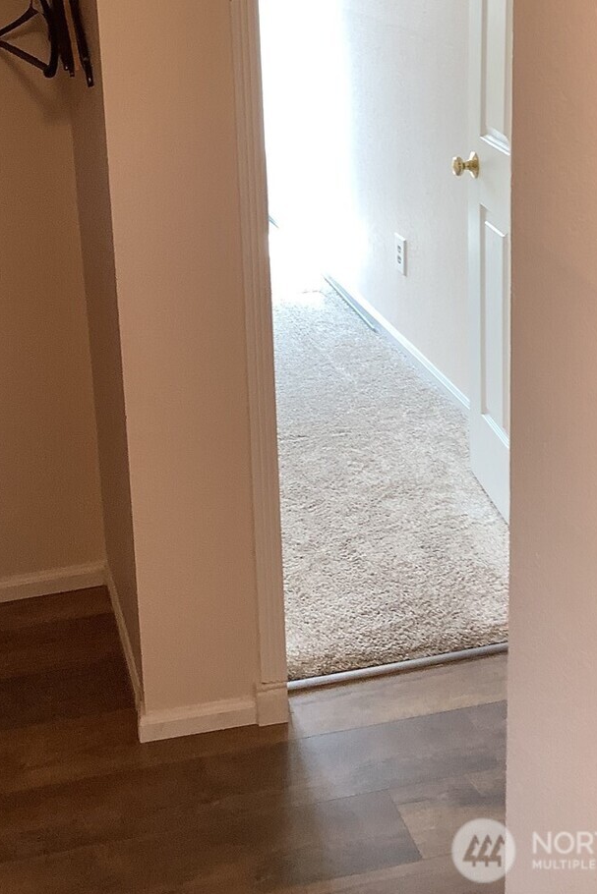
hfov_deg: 26.4
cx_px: 221
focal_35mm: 51
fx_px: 1268
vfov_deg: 37.6
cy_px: 189
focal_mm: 3.3
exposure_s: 1/60
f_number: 2.4
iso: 64
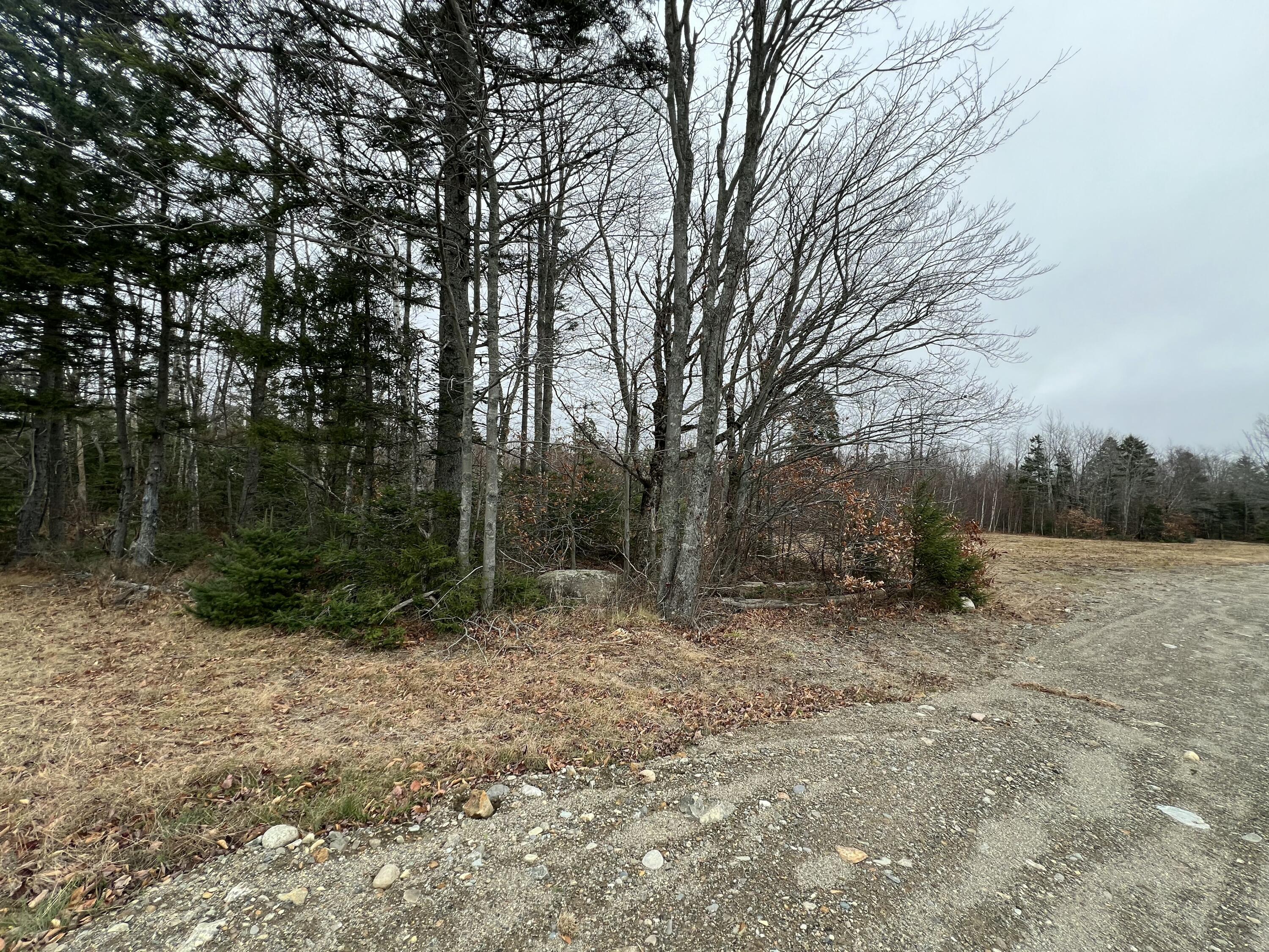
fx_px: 477
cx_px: 634
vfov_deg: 89.9
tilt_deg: +1.5
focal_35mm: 13
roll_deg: -2.0
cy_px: 476
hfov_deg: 106.2
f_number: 1.8
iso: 32
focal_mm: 1.57
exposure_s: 1/167
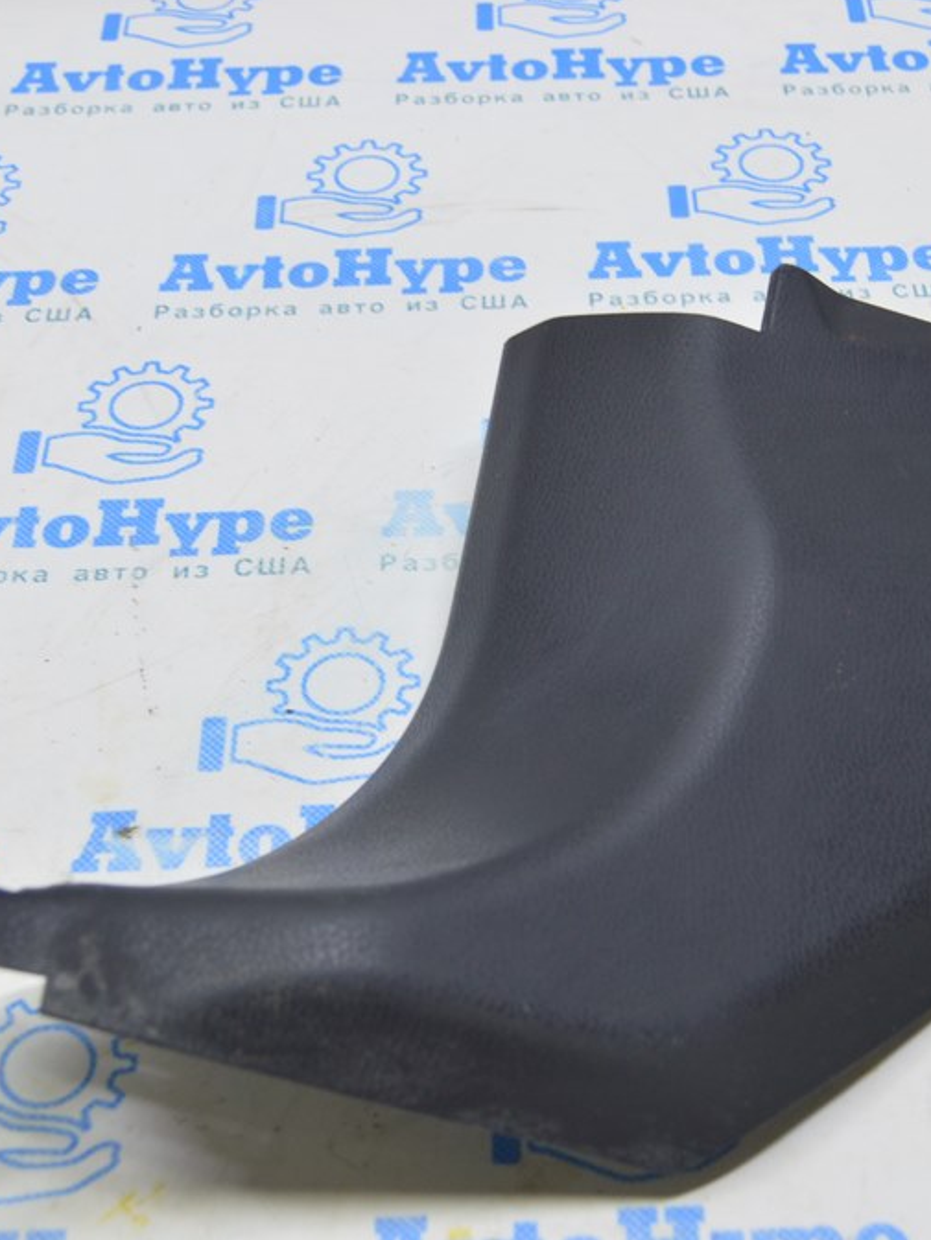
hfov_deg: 25.6
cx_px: 568
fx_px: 2043
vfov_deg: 33.8
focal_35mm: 57
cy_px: 614
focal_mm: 26
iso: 400
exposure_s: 1/20
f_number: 5.6
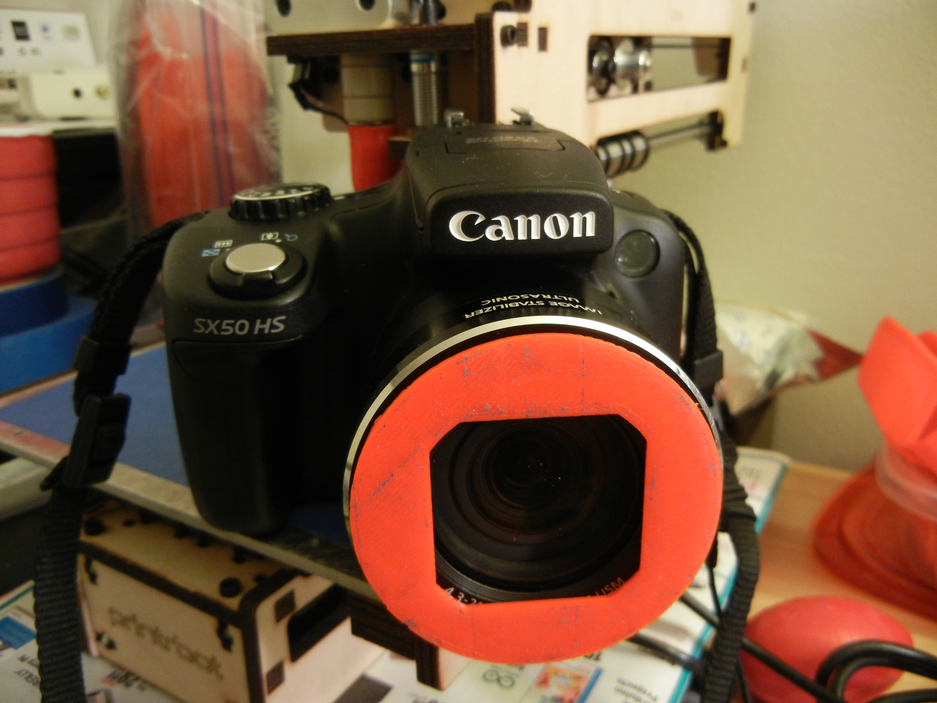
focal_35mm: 30
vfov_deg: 46.8
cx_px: 468
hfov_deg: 60.0
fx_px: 812
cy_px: 352
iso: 400
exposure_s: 1/8.7
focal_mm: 5.4
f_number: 3.5
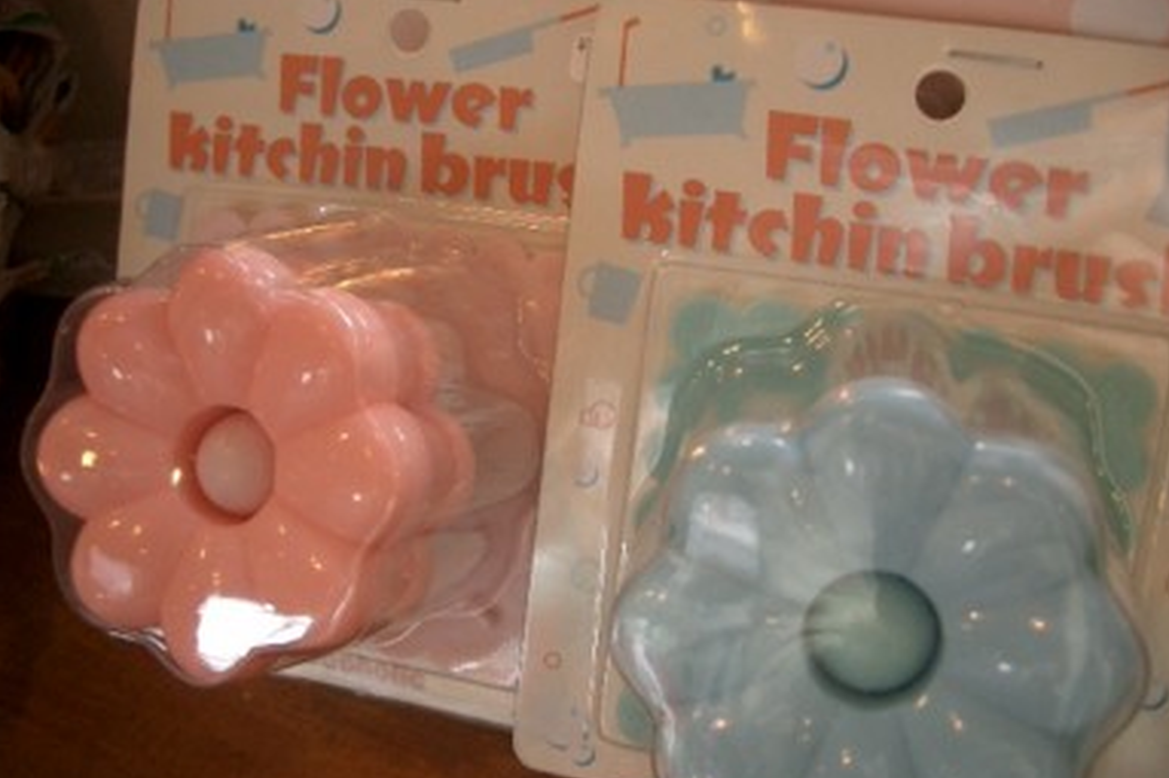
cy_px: 445
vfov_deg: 35.0
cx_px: 595
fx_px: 1233
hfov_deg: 50.7
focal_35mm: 38
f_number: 2.6
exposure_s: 1/50
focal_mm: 5.8
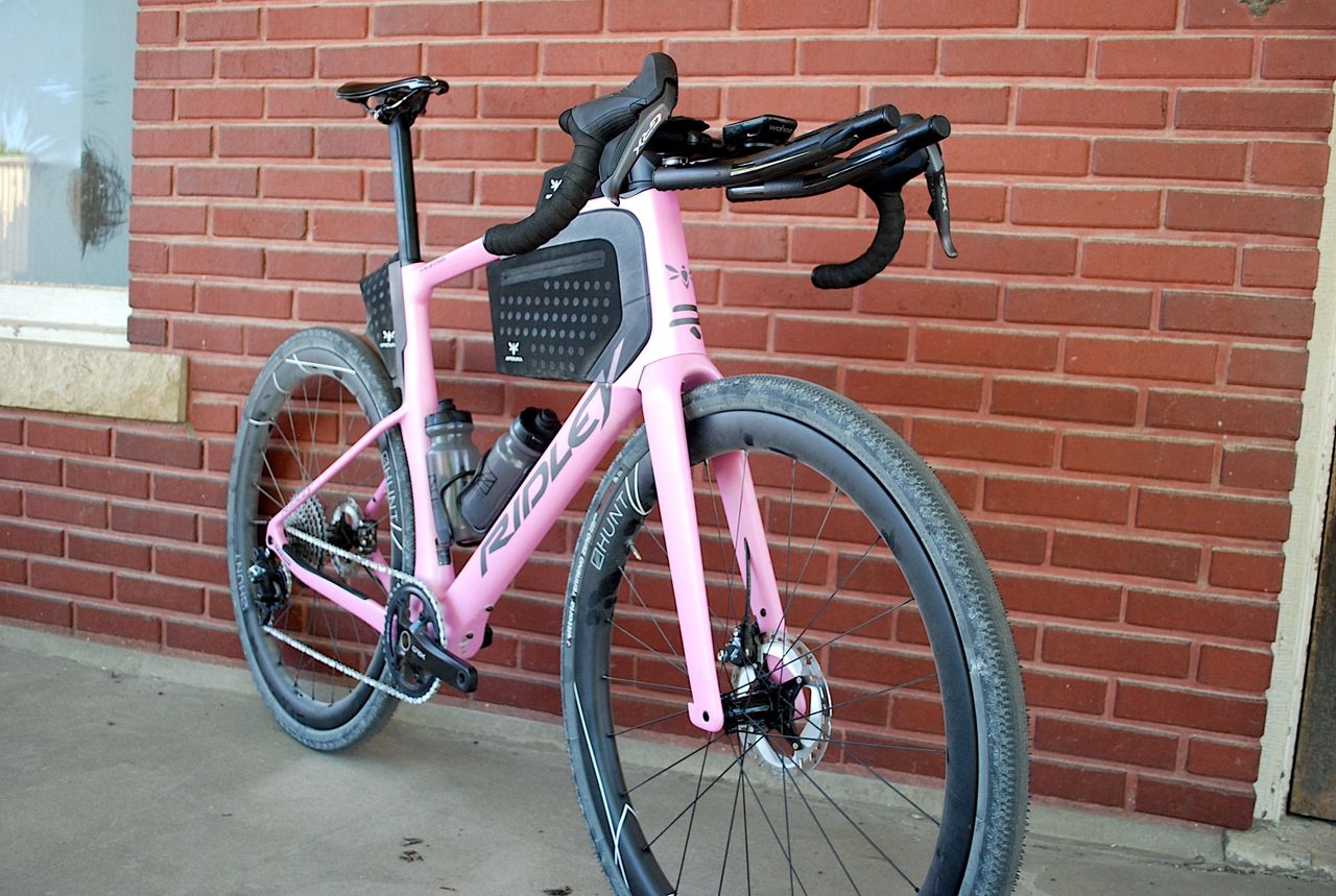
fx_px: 1227
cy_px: 448
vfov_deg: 40.1
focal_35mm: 33
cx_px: 668
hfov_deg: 57.1
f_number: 4
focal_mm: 22
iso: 400
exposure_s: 1/100
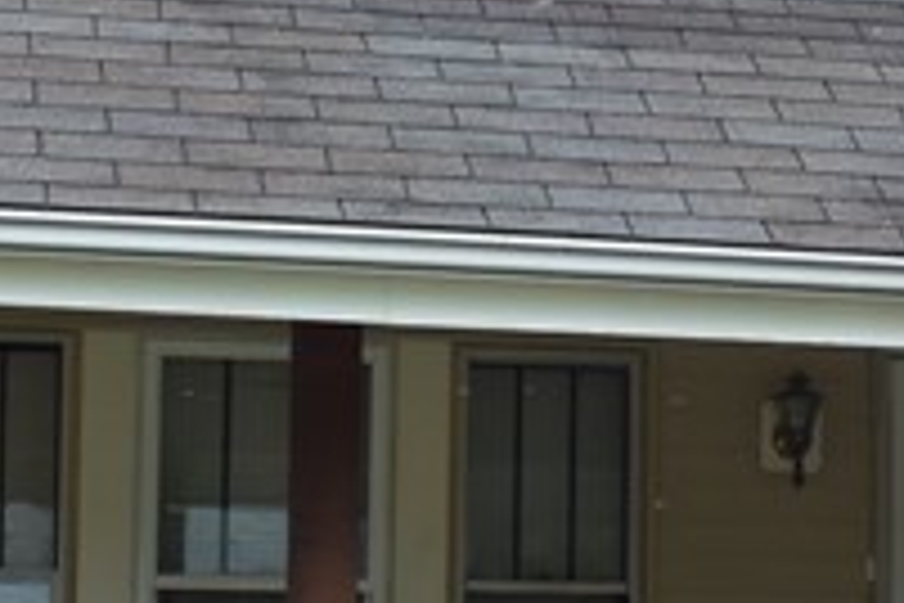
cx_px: 1052
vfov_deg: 8.5
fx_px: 4068
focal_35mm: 162
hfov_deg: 12.4
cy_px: 410
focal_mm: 11.2
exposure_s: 1/160
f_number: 3.8
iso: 160
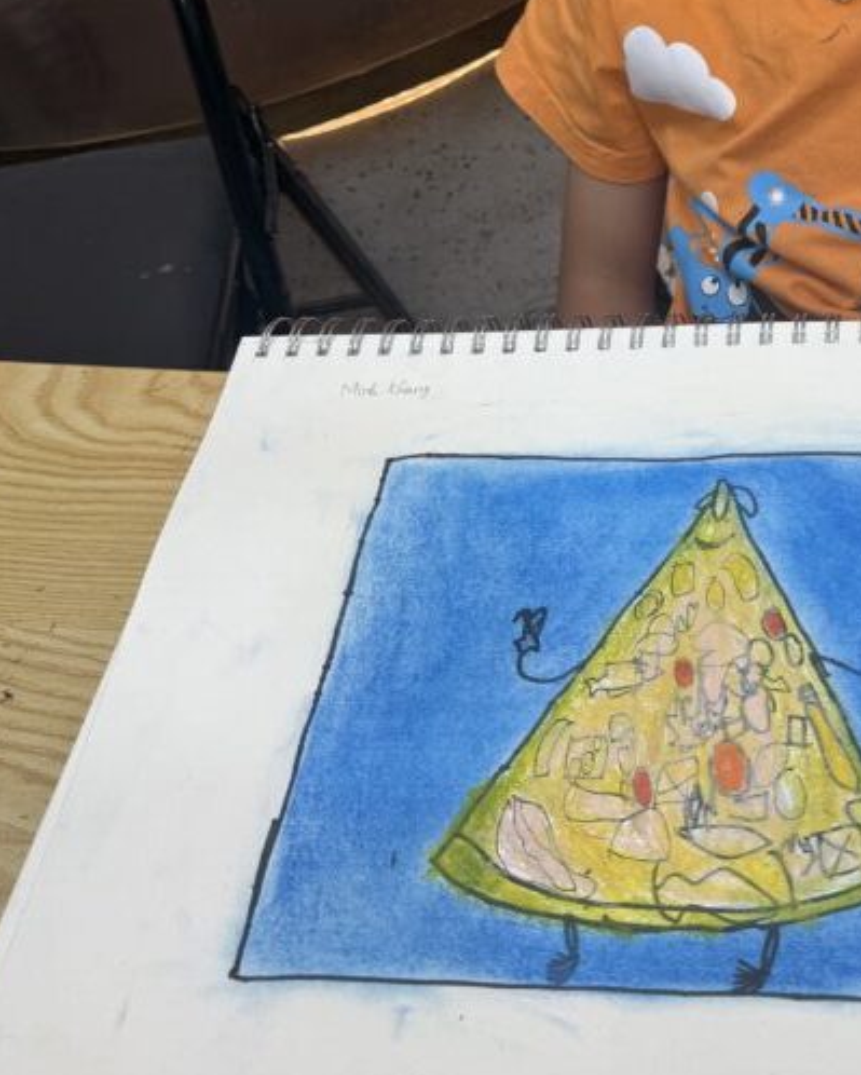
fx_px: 1496
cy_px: 235
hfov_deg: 30.9
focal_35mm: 47
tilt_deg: -46.0
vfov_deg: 38.2
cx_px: 751
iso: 64
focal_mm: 6.76
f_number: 1.78
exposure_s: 1/121
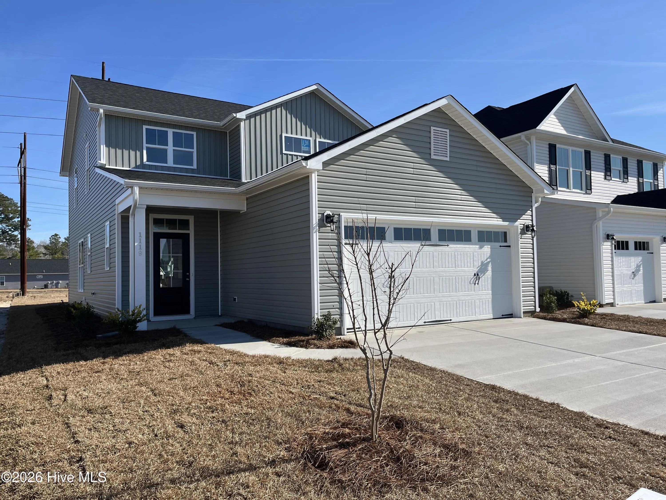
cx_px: 333
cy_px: 250
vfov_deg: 53.1
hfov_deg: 67.3
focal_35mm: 26
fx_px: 500
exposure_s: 1/3745
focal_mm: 5.1
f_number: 1.6
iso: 50
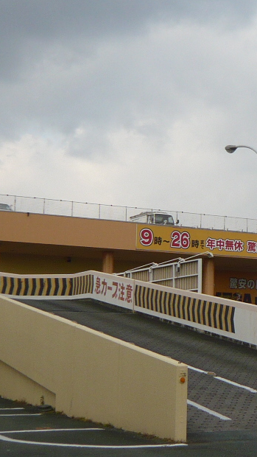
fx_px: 872
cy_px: 232
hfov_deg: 15.7
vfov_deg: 29.3
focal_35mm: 72
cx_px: 354
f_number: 2.8
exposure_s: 1/640
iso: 100
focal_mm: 4.6
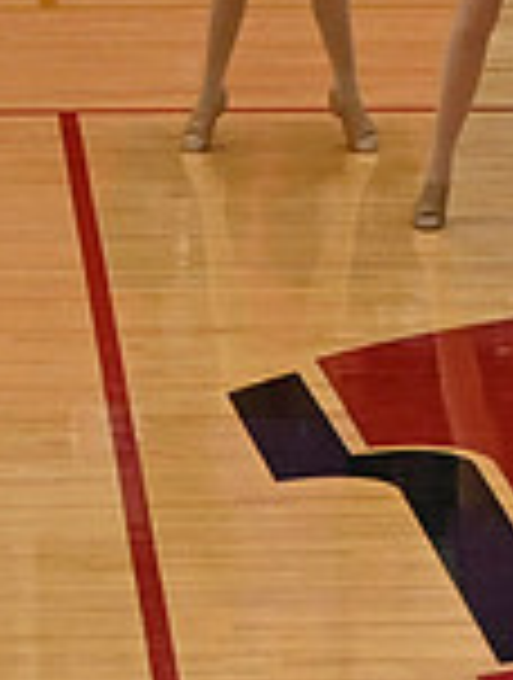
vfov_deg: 5.1
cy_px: -133
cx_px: 1251
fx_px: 7615
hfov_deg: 3.8
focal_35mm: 387
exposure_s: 1/400
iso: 5000
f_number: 4
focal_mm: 70
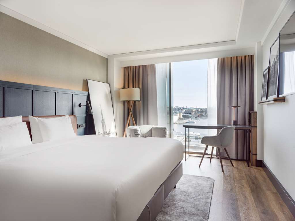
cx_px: 148
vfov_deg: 58.9
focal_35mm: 23
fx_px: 196
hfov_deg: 73.9
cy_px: 110
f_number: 8
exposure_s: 1/15
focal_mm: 35
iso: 100
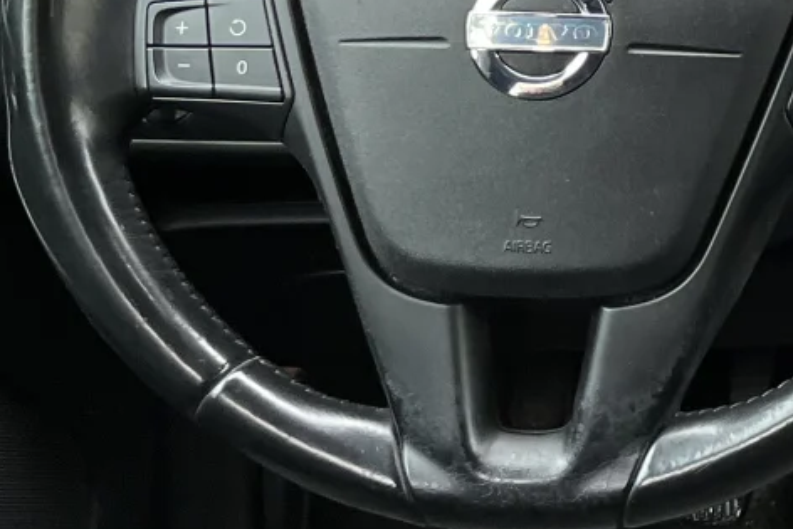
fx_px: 2424
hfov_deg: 15.4
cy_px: -50
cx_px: 1519
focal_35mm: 110
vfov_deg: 12.3
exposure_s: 1/122
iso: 64
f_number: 1.6
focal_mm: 5.1
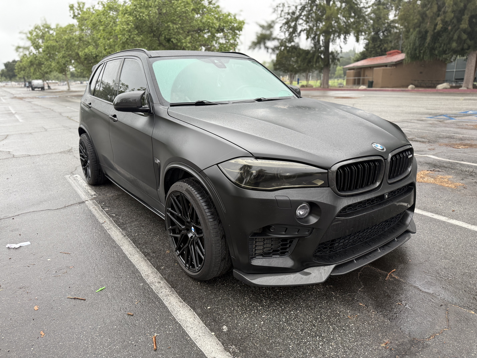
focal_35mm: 24
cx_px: 238
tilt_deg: -14.8
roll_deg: -0.2
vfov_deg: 56.8
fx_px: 331
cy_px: 179
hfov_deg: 71.6
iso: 200
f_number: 1.78
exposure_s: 1/90
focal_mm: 6.76
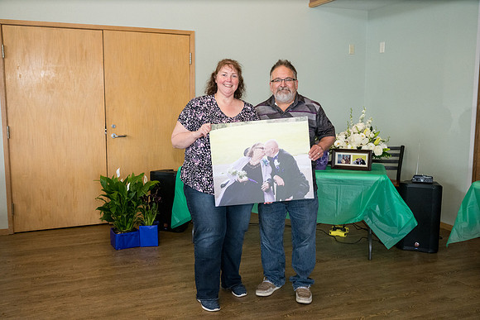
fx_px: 467
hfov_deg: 54.4
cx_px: 240
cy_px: 160
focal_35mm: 35
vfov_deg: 37.9
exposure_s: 1/250
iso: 3200
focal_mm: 35
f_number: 6.3
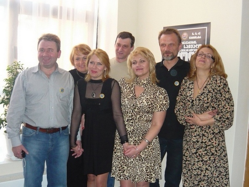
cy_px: 94
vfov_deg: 36.0
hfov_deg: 46.8
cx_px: 124
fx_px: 288
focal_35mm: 40
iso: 250
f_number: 2.8
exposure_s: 1/30
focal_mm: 5.5
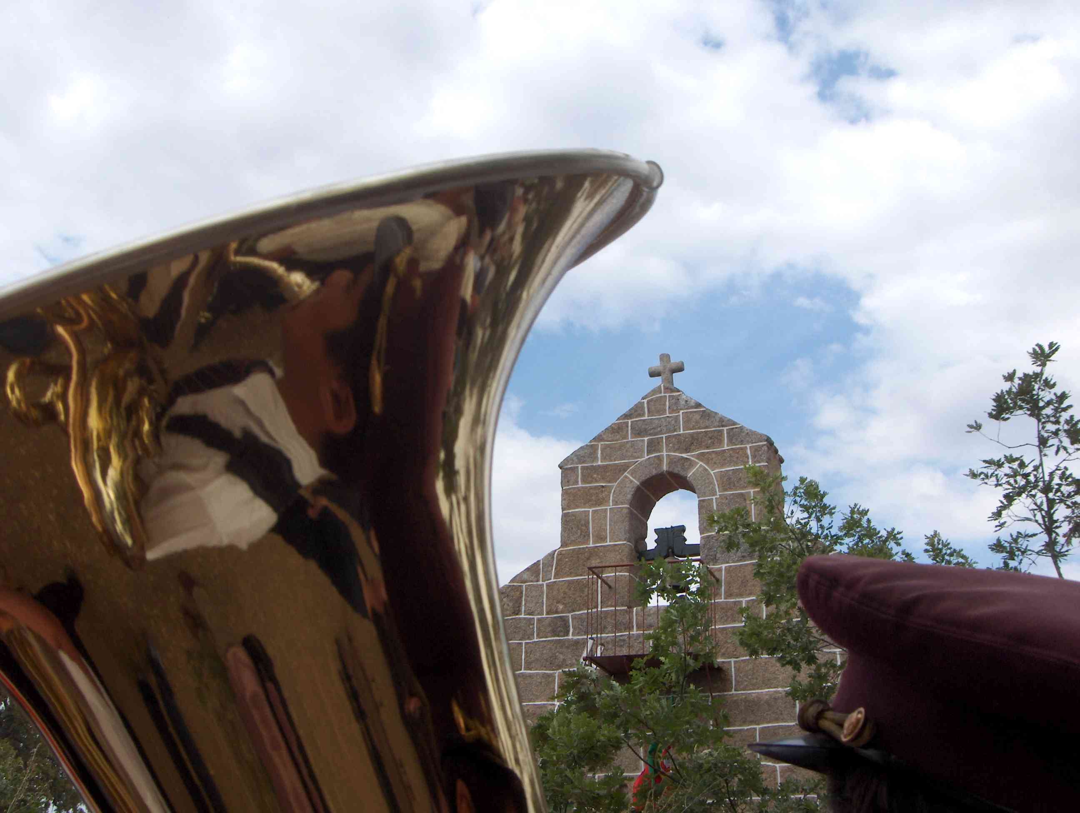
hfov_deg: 47.8
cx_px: 540
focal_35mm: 39
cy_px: 406
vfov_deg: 36.9
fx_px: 1219
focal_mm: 8
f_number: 4.8
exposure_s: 1/730
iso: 100
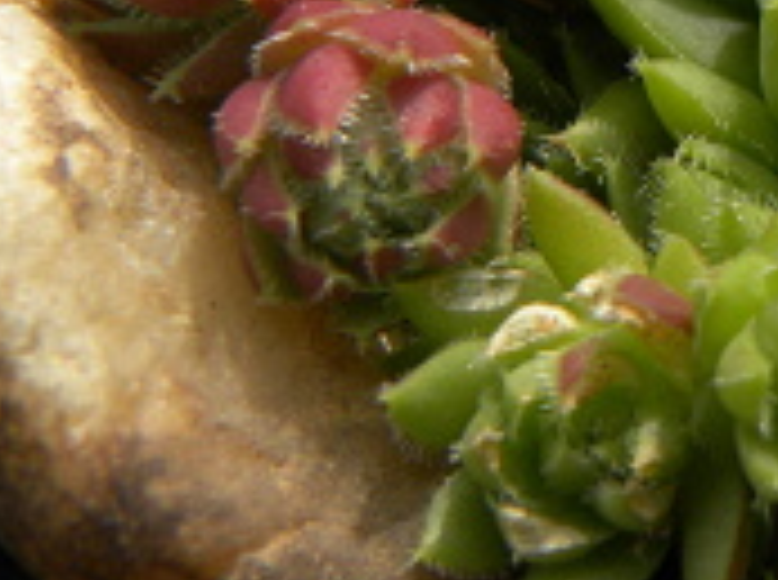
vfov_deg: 12.7
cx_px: 1043
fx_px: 2557
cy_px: -31
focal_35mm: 114
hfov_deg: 16.3
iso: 100
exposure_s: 1/500
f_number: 4
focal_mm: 7.3
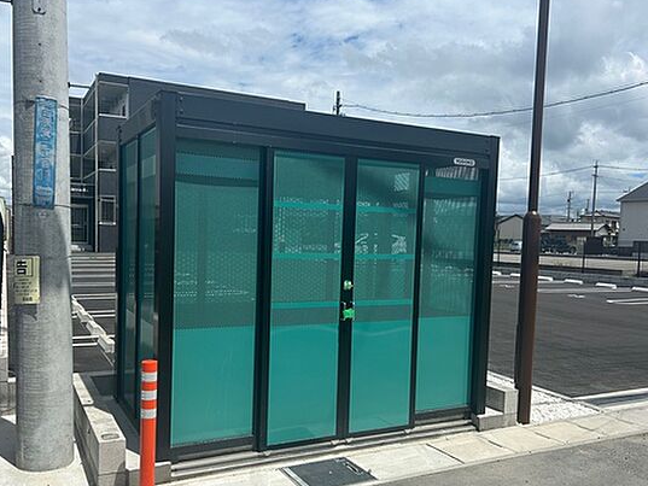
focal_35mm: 31
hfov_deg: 58.3
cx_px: 300
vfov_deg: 45.4
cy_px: 274
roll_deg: -1.6
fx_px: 580
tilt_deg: -3.8
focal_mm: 5.7
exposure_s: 1/6993
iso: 50
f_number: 1.5
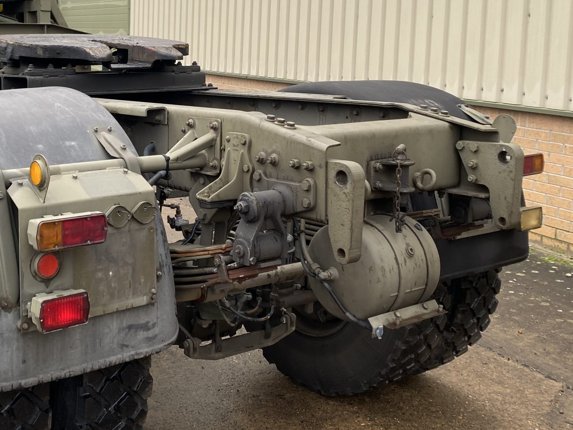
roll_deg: +0.4
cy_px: 119
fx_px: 828
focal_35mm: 50
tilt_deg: -4.3
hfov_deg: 37.0
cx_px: 126
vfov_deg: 28.8
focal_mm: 4.25
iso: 32
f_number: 1.8
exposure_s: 1/131
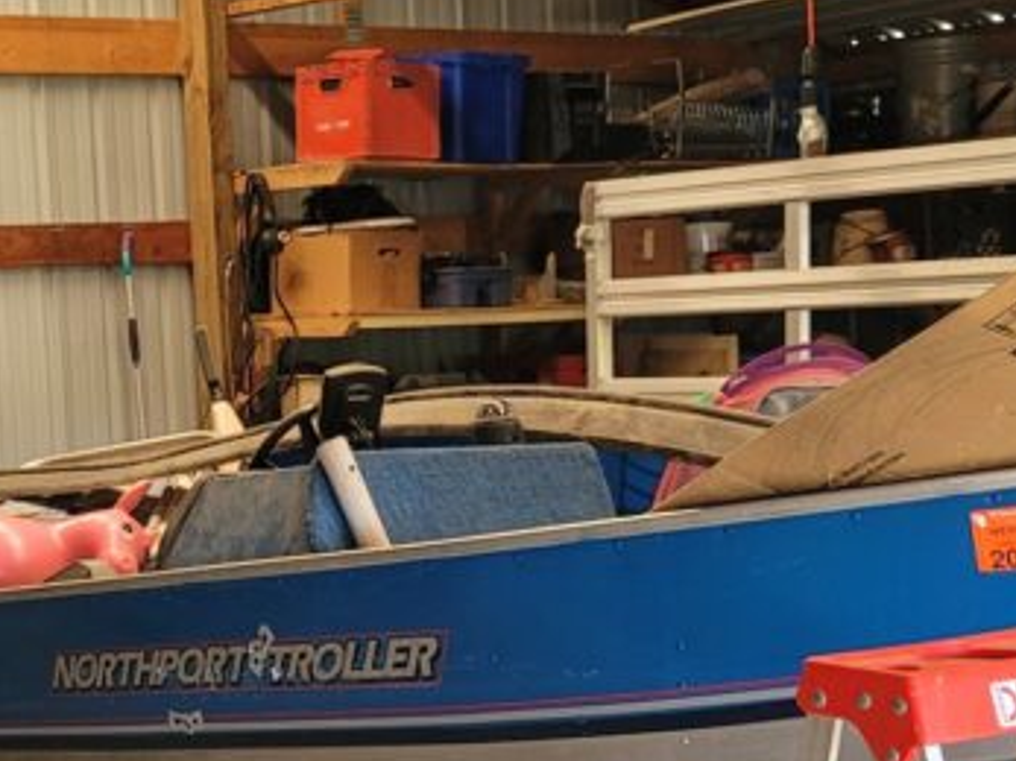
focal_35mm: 80
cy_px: 533
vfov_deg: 18.3
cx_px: 83
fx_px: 2347
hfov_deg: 23.7
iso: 160
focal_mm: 5.4
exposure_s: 1/40
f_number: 1.8
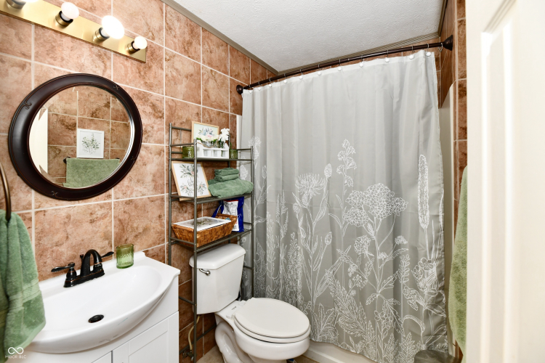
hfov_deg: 104.3
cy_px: 182
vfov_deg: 81.2
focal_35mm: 14
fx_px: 212
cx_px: 272
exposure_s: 1/60
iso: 640
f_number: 6.3
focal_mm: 14
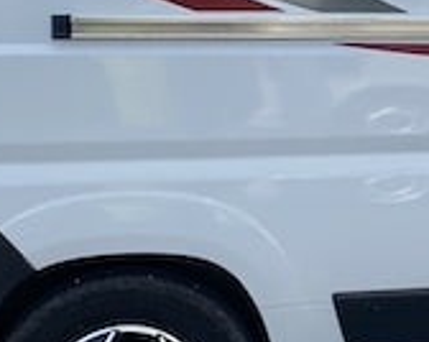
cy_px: 56
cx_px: 615
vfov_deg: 12.7
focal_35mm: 121
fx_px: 1535
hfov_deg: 14.9
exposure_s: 1/2028
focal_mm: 4.25
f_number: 1.8
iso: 32
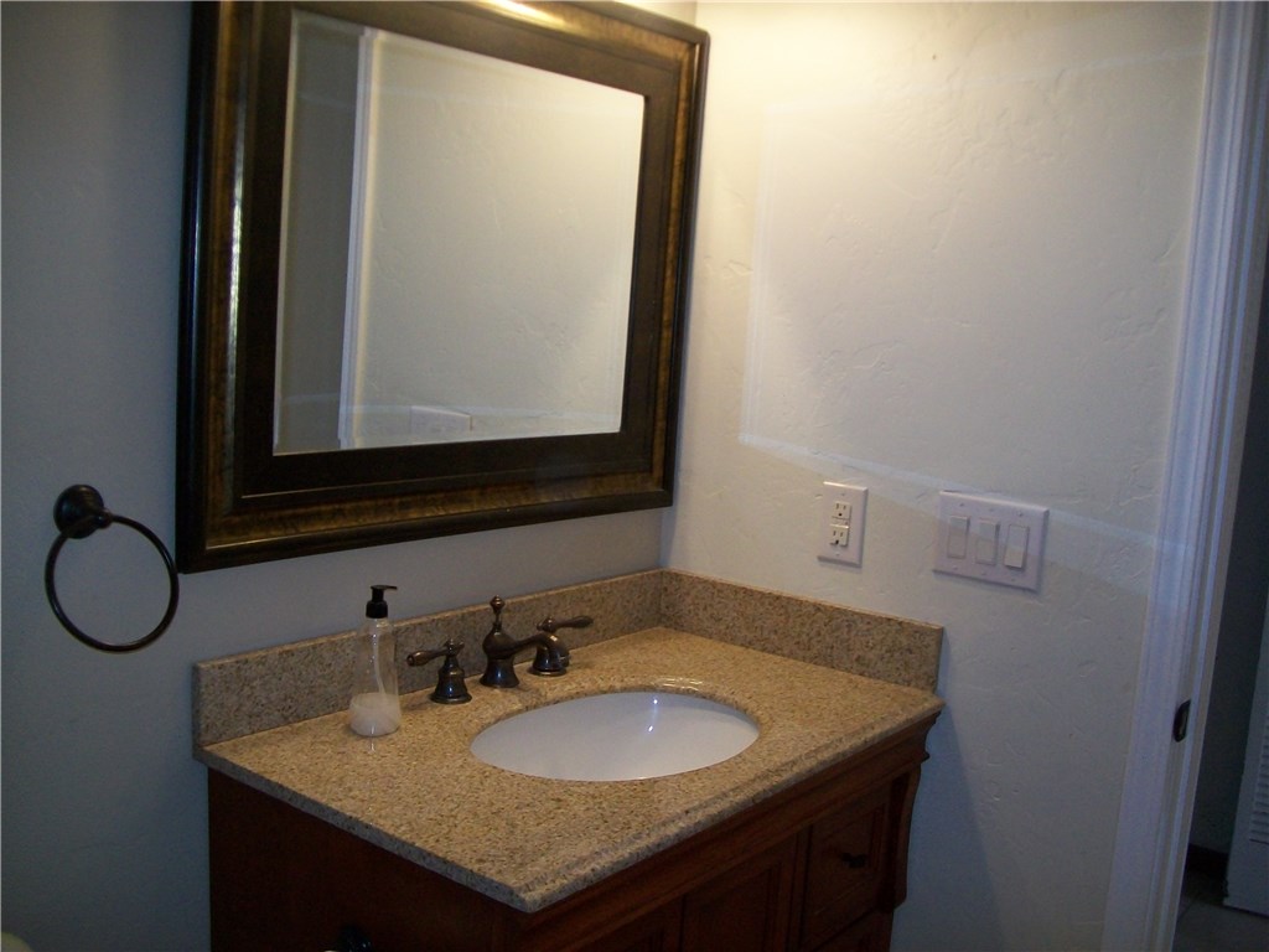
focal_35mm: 34
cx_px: 634
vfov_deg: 41.8
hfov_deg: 54.0
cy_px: 476
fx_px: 1246
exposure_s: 1/60
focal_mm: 6.1
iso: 160
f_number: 2.7
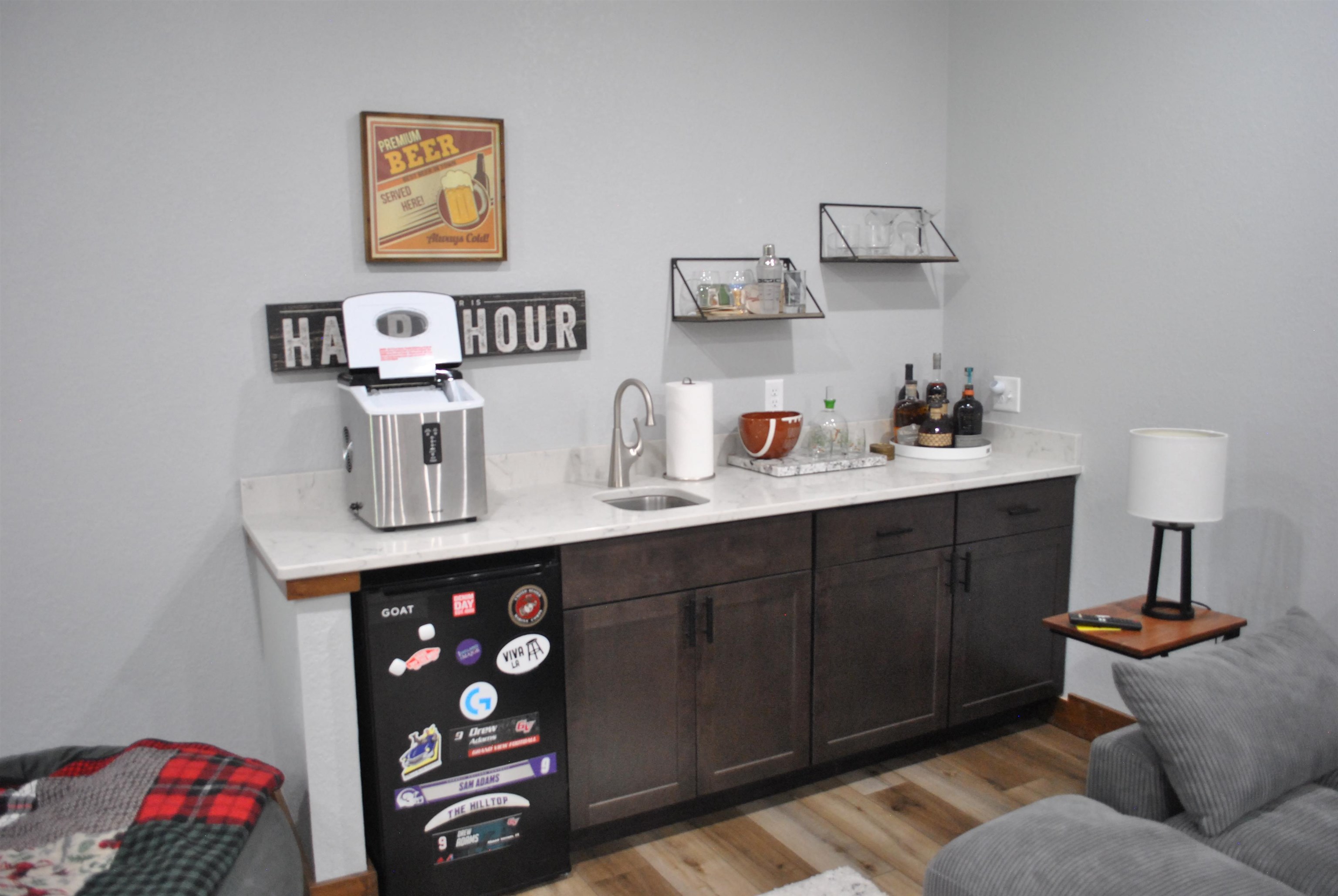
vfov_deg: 48.0
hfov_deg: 67.3
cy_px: 448
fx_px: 1005
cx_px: 669
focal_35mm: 27
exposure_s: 1/30
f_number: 3.5
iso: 800
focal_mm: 18
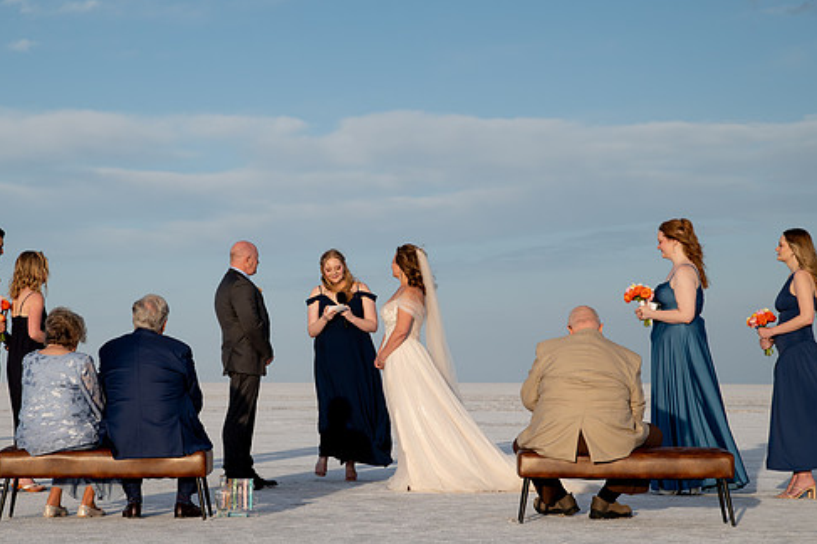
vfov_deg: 13.3
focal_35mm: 103
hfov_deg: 19.8
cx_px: 350
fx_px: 2336
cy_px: 317
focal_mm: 82
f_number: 8
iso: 200
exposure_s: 1/320
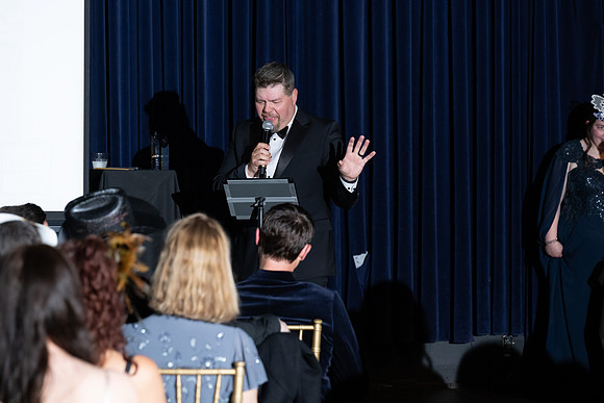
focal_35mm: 150
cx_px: 302
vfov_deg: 9.2
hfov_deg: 13.7
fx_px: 2517
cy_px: 202
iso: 2500
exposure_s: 1/200
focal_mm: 150
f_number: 5
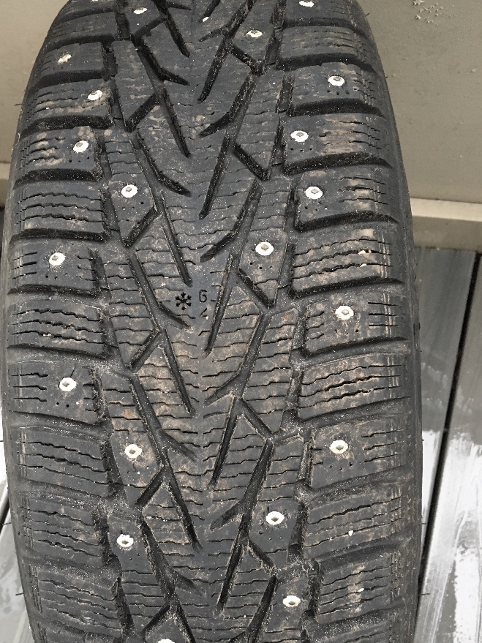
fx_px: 613
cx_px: 219
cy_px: 361
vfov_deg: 55.2
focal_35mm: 33
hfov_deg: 42.9
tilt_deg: -75.1
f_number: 2.2
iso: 160
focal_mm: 4.15
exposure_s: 1/30
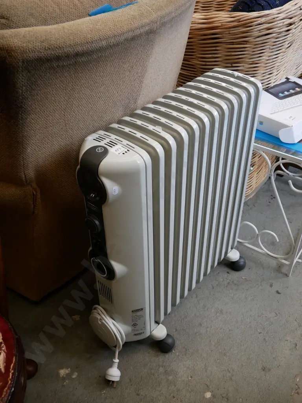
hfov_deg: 39.7
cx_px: 151
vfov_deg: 51.4
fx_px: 419
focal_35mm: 36
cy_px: 202
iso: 500
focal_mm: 18
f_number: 3.9
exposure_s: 1/60
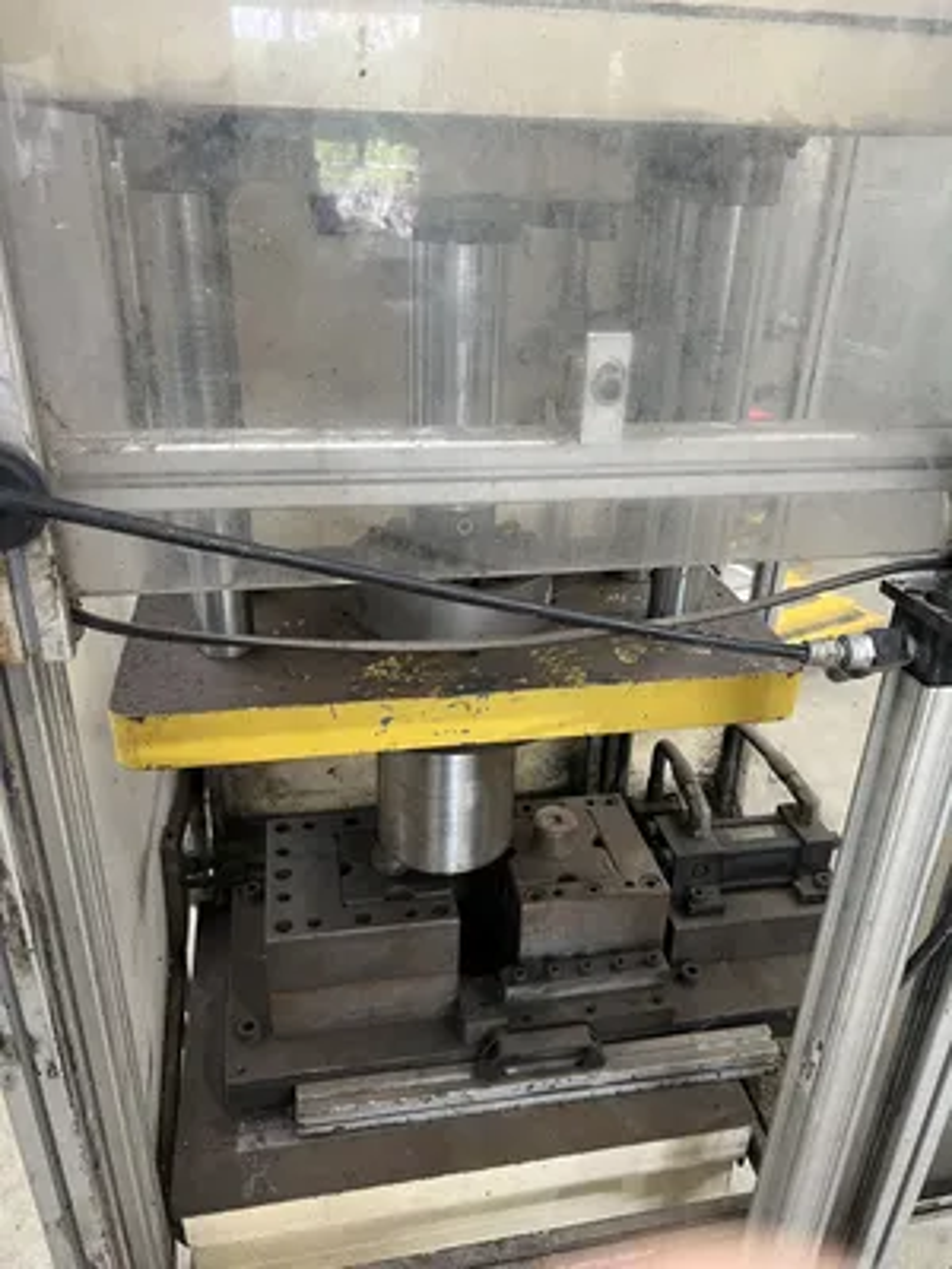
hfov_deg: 53.1
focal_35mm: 26
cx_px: 476
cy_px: 634
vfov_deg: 67.3
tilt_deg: -26.2
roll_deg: -2.2
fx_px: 953
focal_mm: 5.7
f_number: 1.5
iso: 125
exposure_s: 1/60
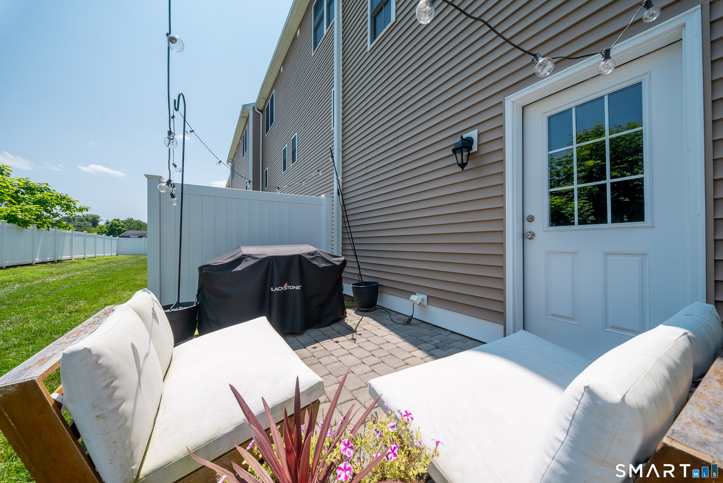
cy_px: 242
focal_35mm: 12
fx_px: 241
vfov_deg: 90.1
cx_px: 362
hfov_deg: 112.6
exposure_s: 1/1000
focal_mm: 12
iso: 125
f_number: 8
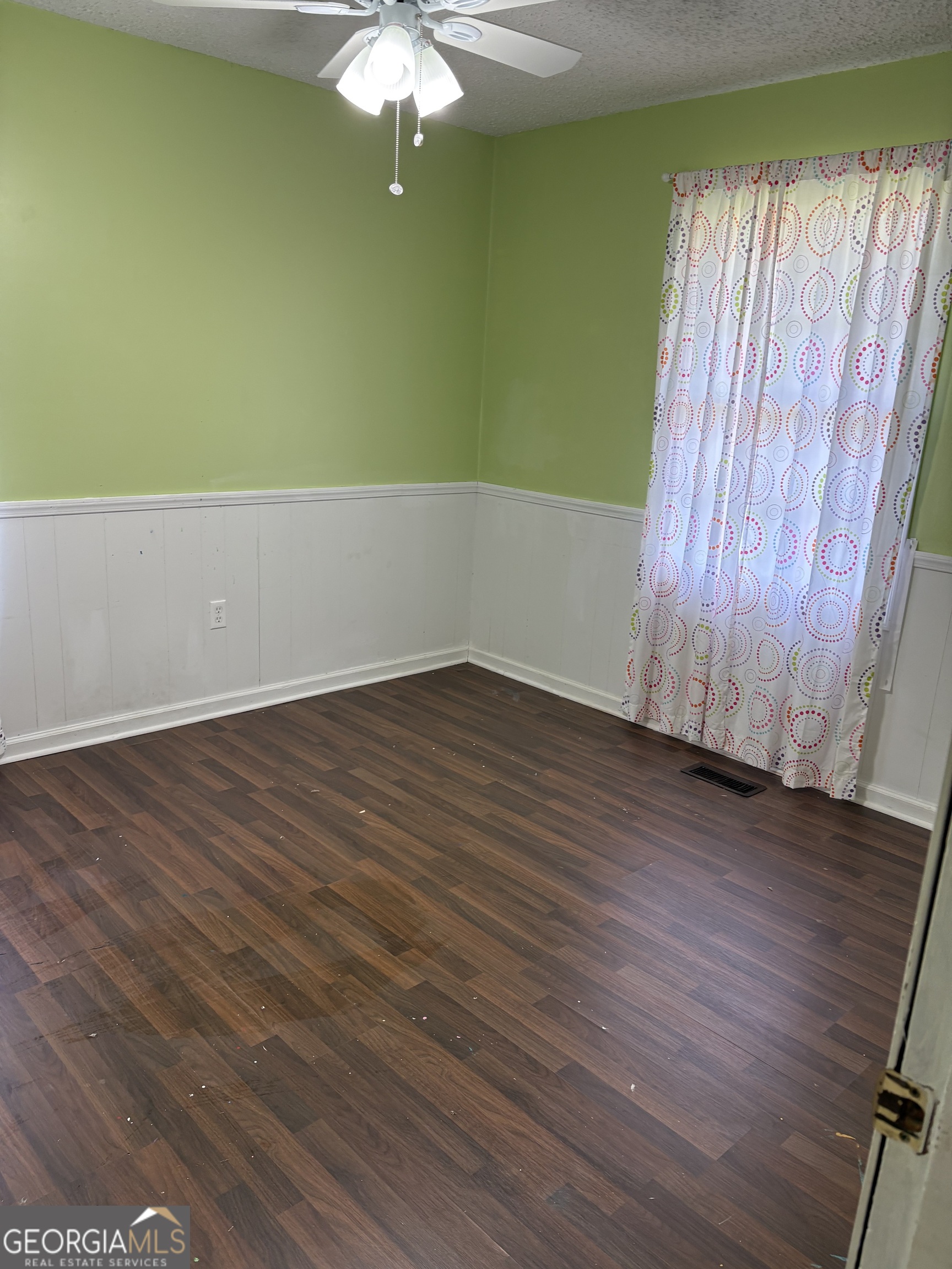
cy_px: 634
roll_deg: -2.4
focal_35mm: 26
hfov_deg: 53.1
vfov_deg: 67.3
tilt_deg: -16.2
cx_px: 476
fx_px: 953
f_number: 1.6
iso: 80
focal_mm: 5.96
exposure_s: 1/122
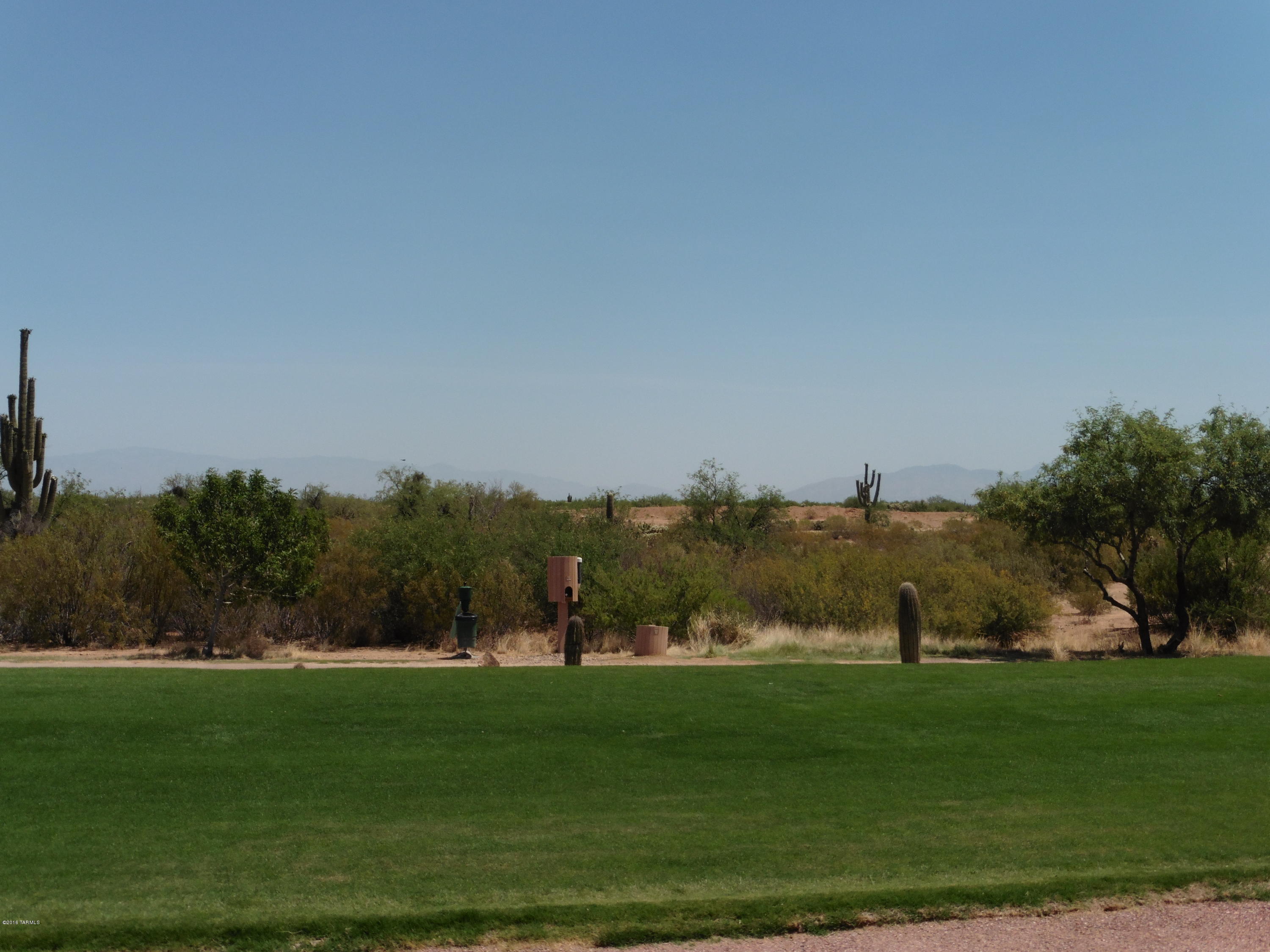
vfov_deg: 32.9
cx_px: 635
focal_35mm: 44
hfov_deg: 42.9
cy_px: 476
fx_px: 1614
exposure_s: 1/1250
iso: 100
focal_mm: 7.9
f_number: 5
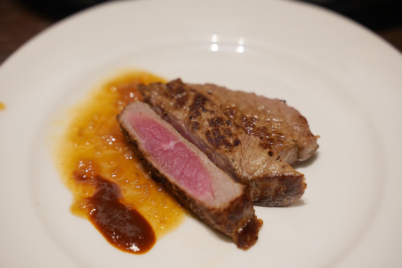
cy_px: 134
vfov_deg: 18.2
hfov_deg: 27.0
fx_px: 837
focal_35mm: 75
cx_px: 201
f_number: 4
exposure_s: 1/80
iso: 500
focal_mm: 75
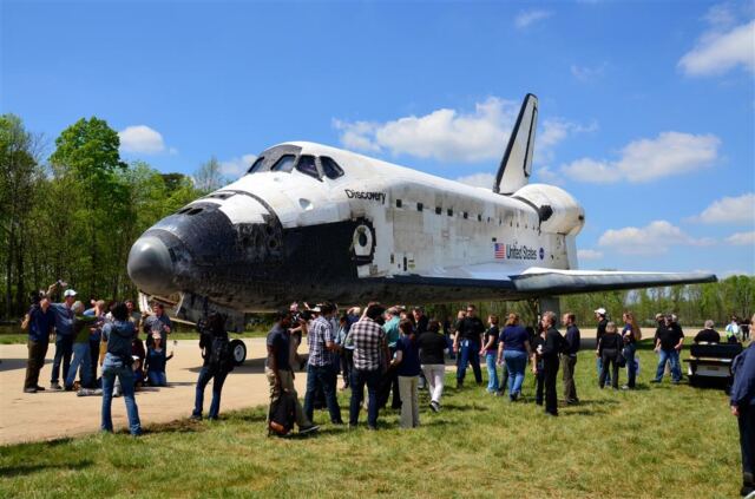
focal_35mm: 33
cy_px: 250
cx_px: 378
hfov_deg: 57.4
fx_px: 690
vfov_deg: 39.7
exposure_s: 1/500
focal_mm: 22
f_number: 11
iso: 200
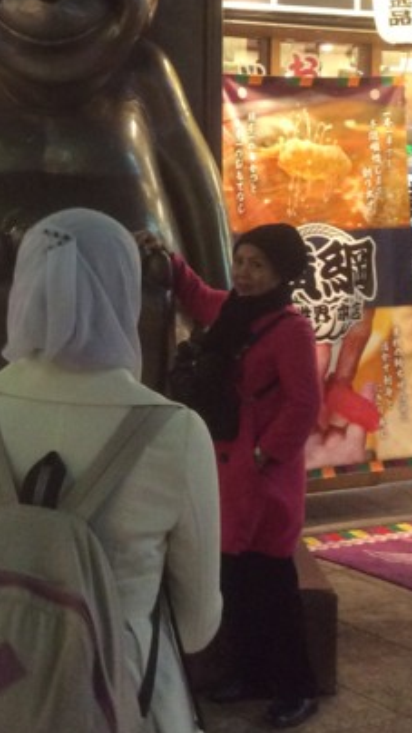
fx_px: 1341
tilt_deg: -0.8
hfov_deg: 17.0
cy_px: 203
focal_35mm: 69
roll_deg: +0.2
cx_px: -20
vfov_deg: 30.2
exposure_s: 1/24
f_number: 2.4
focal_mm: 3.3
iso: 200
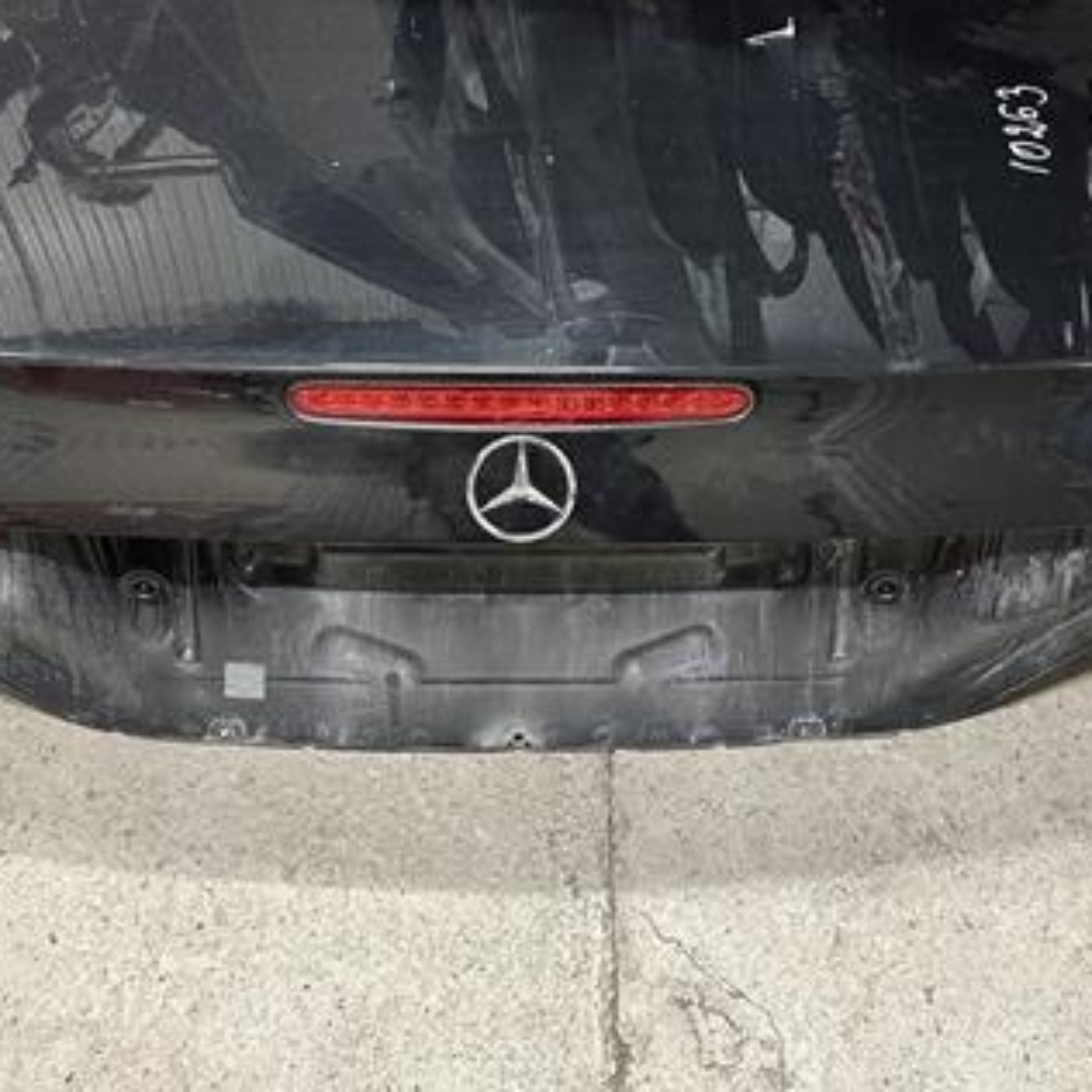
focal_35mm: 43
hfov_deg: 39.2
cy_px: 377
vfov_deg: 38.8
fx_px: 1535
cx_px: 560
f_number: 1.78
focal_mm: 6.86
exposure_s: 1/50
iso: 500
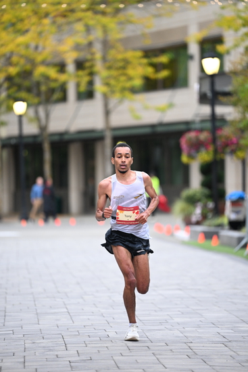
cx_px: 124
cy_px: 186
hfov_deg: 6.9
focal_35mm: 200
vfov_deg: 10.3
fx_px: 2065
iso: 1600
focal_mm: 200
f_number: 2.8
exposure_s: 1/640
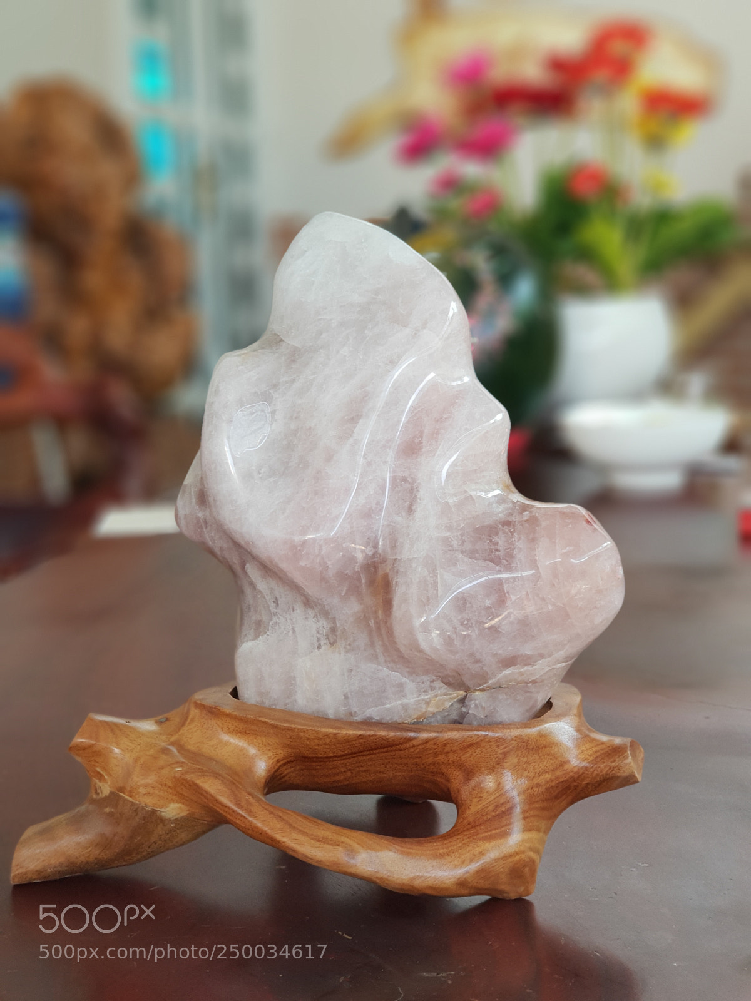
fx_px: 1504
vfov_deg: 36.8
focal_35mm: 52
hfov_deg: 28.0
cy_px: 500
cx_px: 376
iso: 80
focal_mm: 6
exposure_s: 1/33
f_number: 2.4
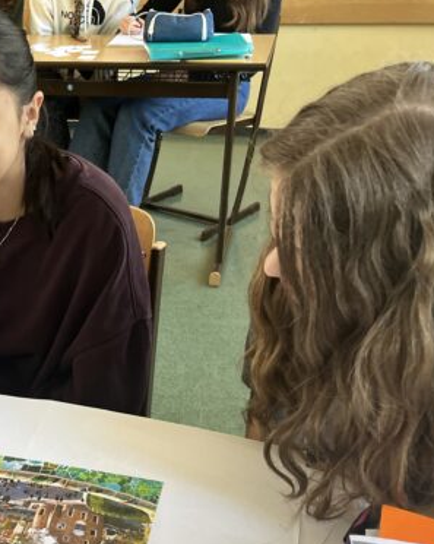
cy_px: 322
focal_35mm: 56
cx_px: -22
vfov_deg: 33.5
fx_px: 900
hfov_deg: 25.5
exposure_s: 1/109
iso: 125
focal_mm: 5.1
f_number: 1.6
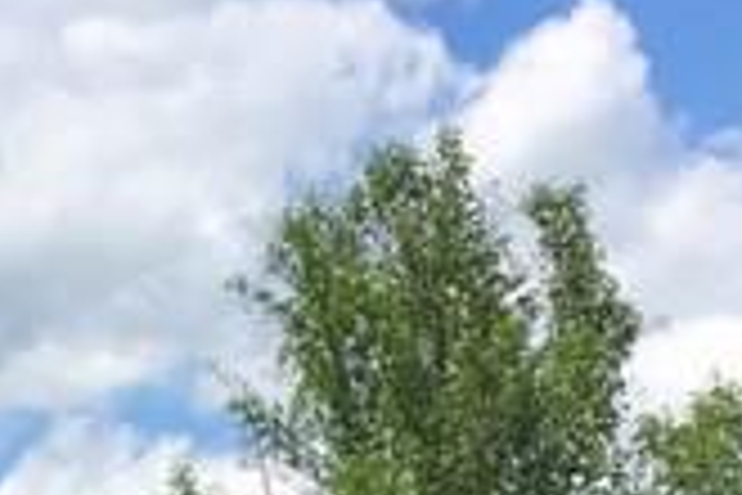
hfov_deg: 10.5
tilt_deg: -4.6
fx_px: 3854
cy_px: 1611
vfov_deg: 6.5
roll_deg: -0.3
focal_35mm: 187
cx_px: -436
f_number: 2.2
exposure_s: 1/1637
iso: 25
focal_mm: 4.15
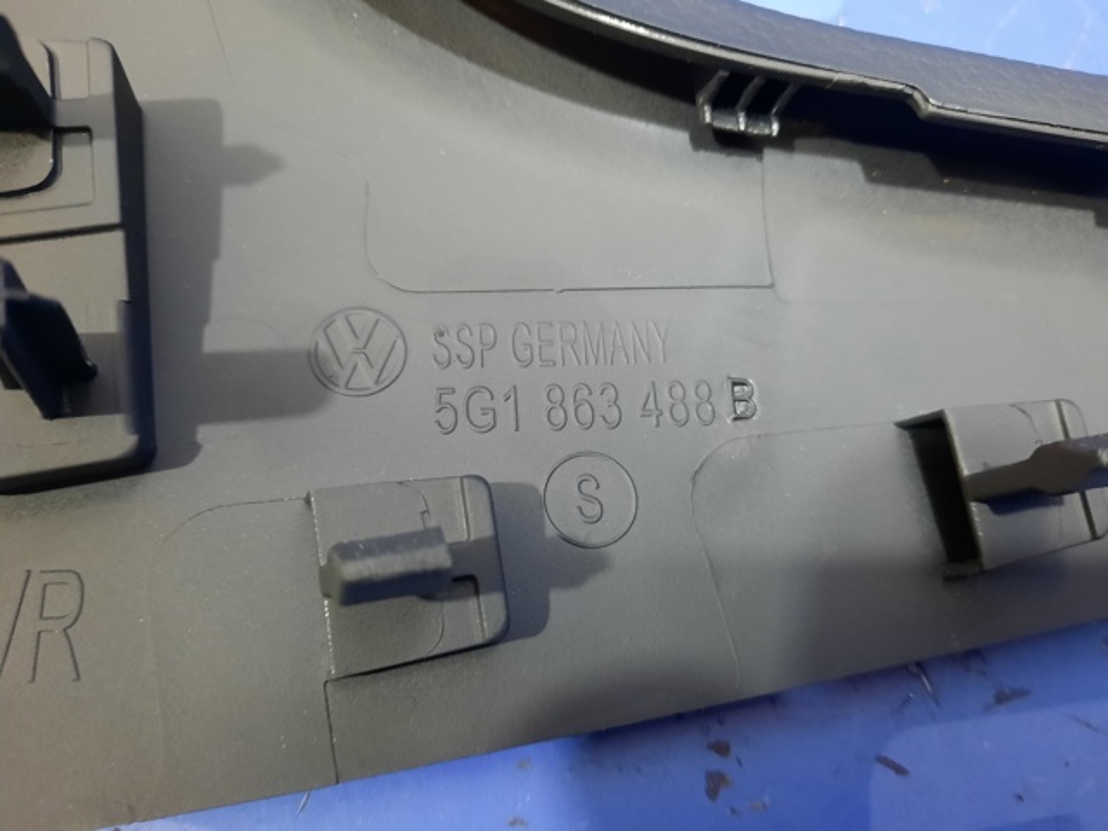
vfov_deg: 54.9
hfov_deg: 69.4
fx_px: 800
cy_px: 416
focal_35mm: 25
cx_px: 554
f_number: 2
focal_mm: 4.6
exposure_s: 1/20
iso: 800
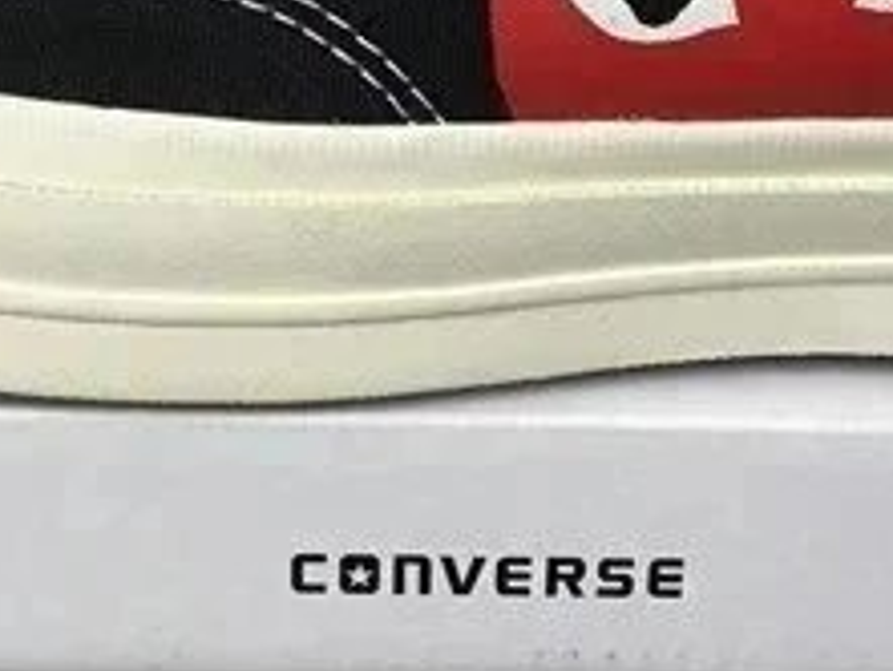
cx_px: 453
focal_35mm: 112
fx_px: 2891
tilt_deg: -28.0
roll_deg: -1.9
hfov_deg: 17.6
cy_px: -4
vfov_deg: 13.1
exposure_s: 1/100
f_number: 2.4
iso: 40
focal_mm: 3.3
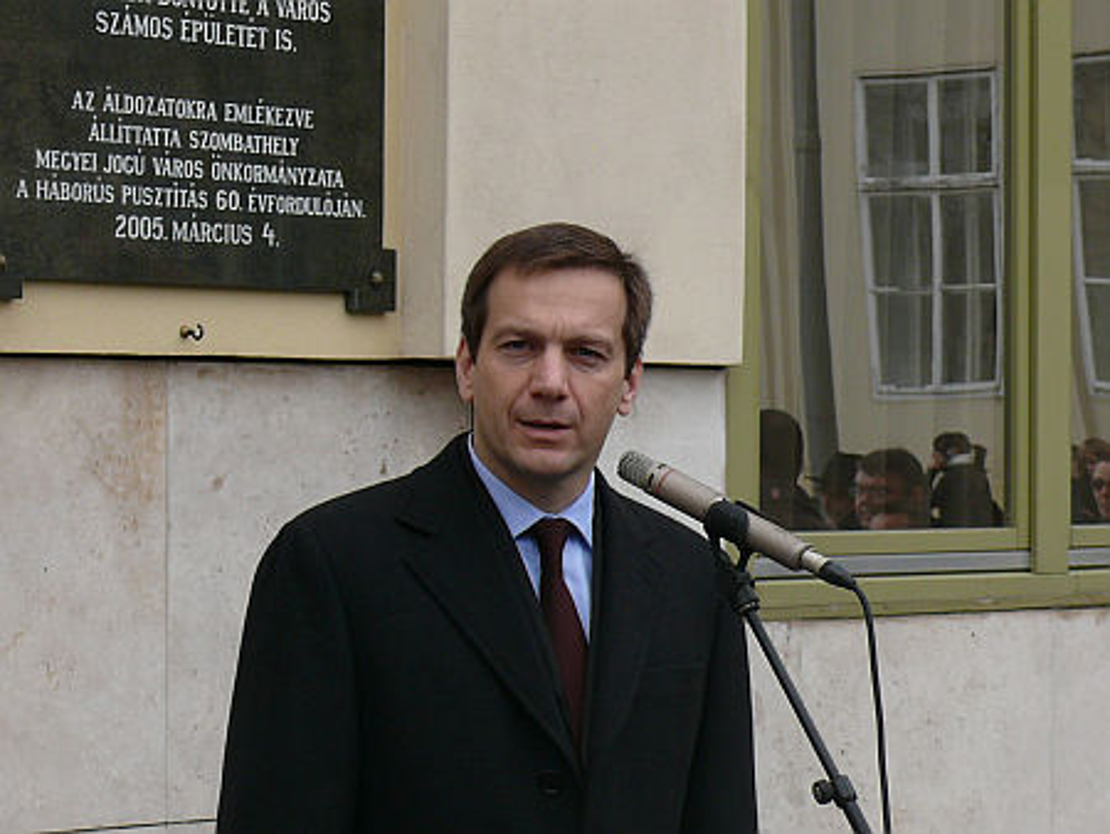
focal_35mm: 139
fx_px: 4460
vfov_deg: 10.7
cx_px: 555
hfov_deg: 14.2
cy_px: 417
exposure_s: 1/250
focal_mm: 16.5
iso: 100
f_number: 4
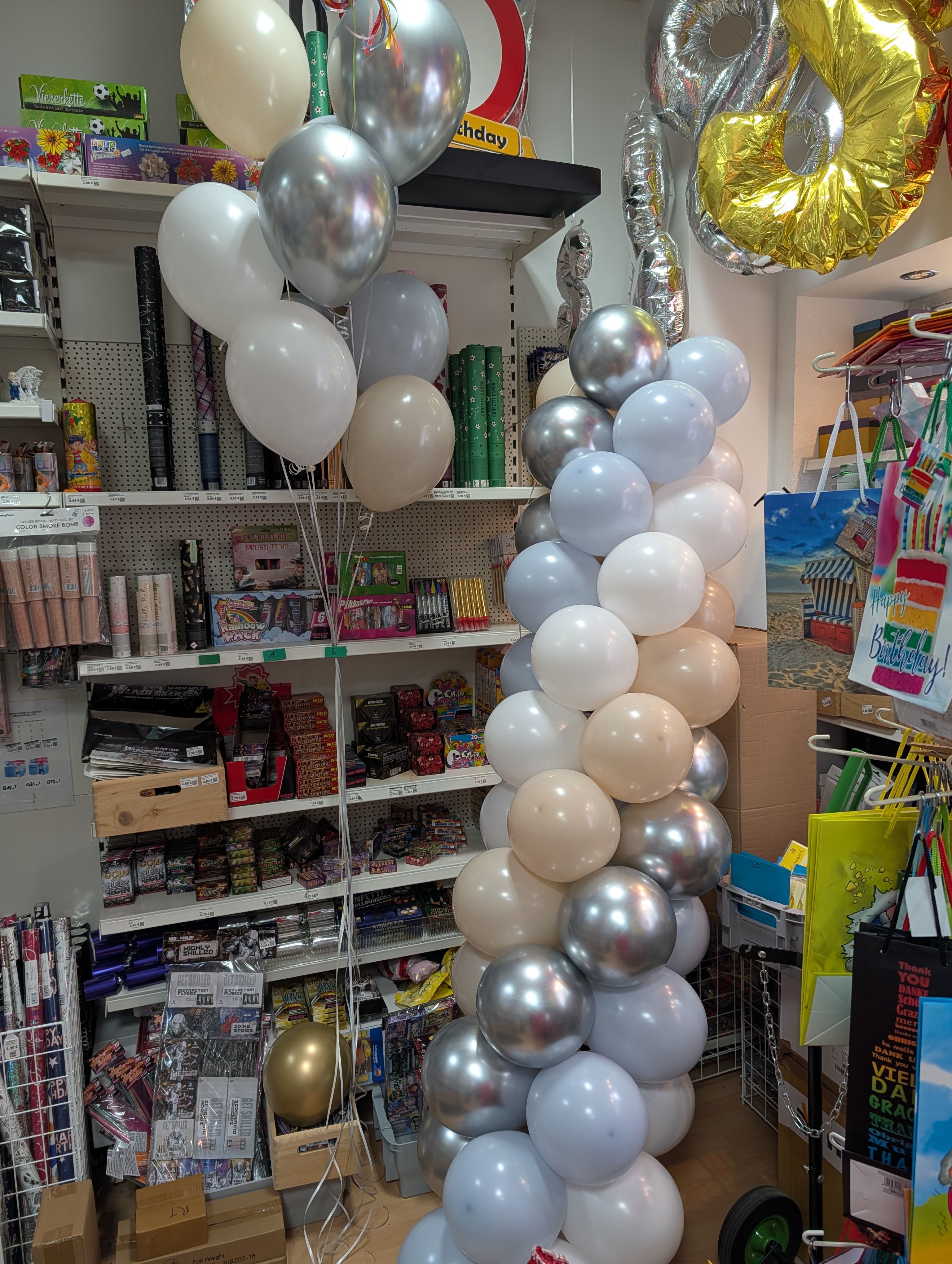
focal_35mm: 24
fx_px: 878
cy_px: 632
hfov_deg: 56.9
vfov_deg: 71.5
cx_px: 476
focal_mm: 6.9
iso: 118
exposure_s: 1/33.3
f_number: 1.68
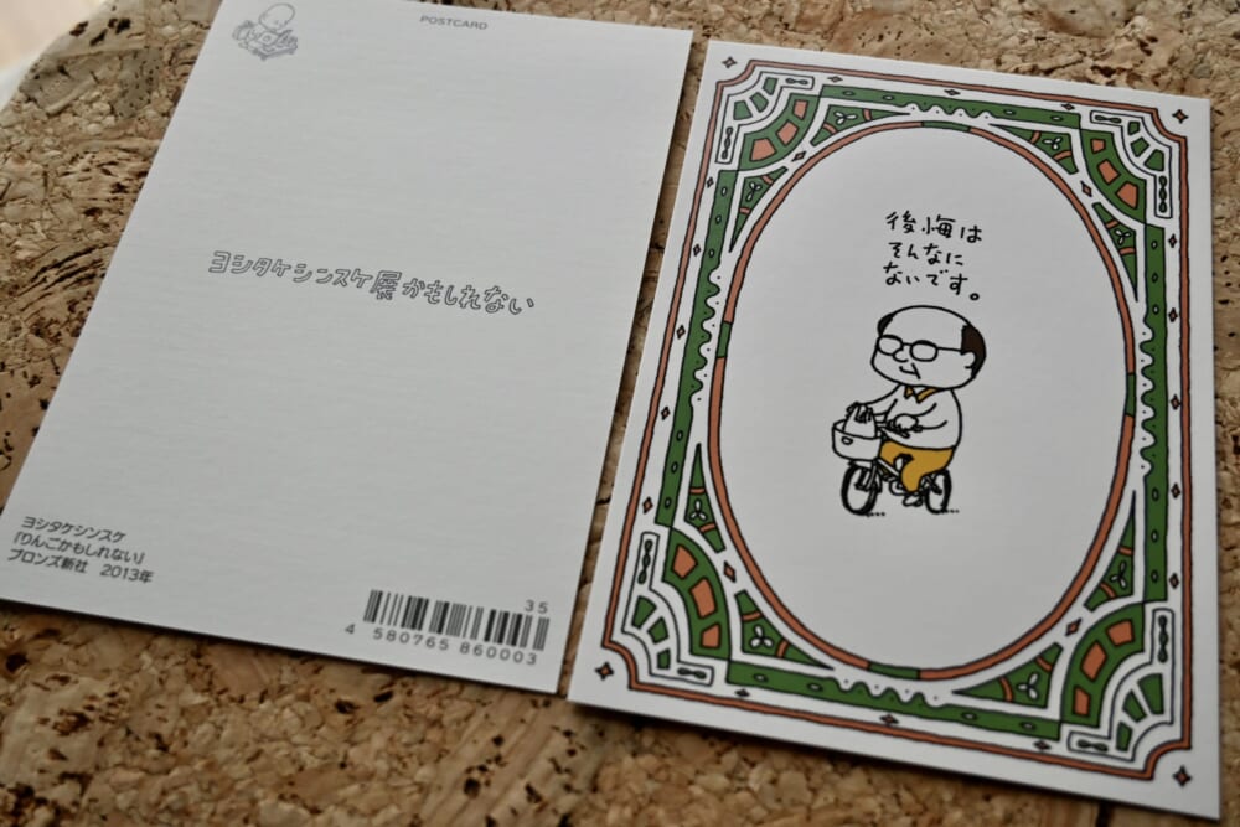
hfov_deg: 51.3
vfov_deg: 35.5
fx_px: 1292
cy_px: 414
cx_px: 620
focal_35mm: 38
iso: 200
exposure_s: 1/250
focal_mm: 25
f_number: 4.5
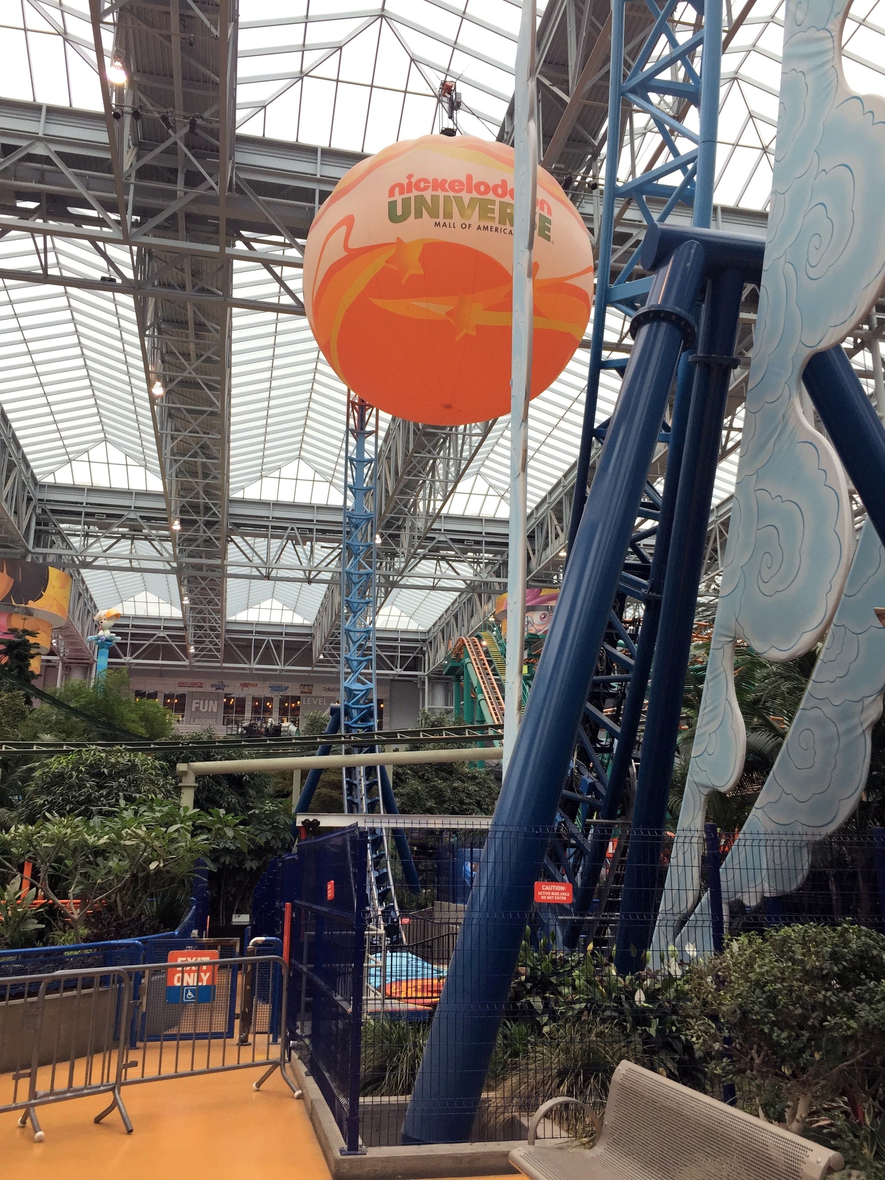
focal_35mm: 29
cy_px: 590
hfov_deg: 48.2
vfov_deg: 61.7
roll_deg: -0.8
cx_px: 442
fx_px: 989
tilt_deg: +15.5
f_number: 2.2
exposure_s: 1/60
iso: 40
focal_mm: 4.15
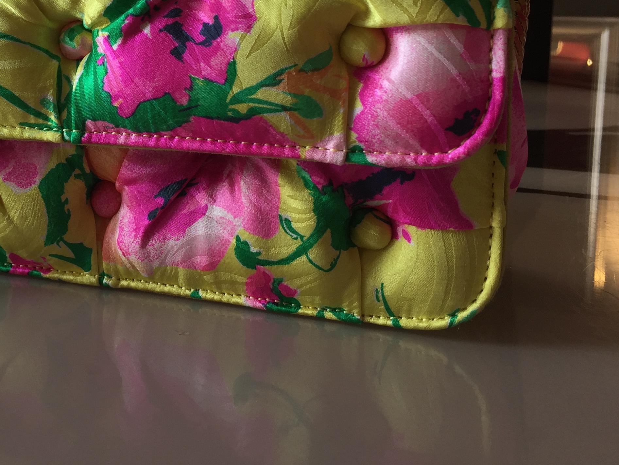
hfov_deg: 36.6
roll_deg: -0.7
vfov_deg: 28.3
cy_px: 76
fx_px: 894
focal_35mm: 50
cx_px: 105
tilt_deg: -7.7
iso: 32
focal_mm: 4.15
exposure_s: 1/50
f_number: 2.2
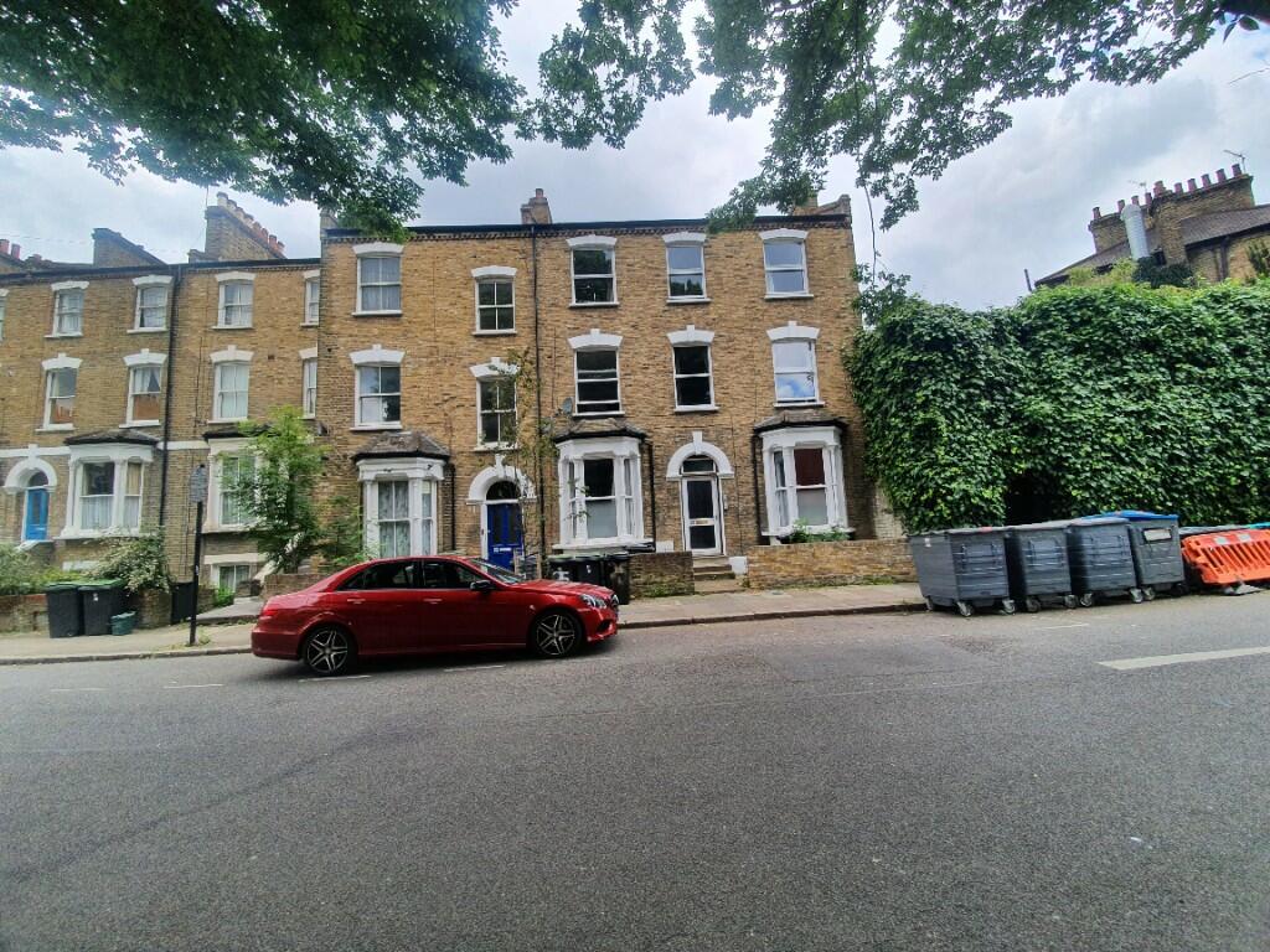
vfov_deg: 89.9
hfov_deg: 106.2
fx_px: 477
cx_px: 635
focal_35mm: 13
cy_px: 476
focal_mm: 1.8
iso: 50
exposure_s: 1/464
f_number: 2.2
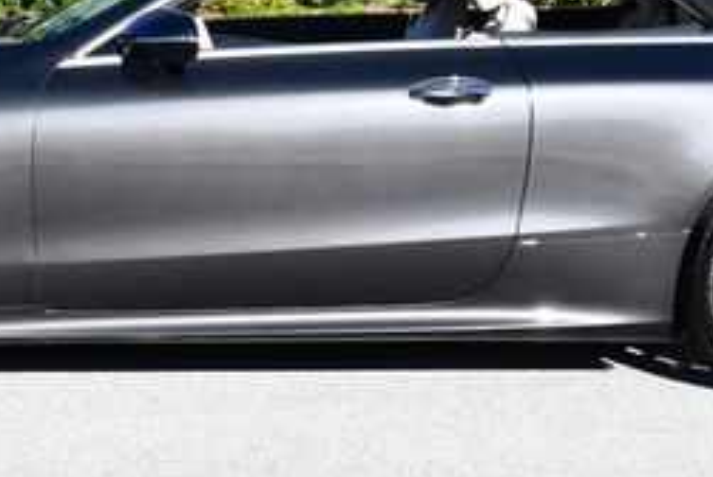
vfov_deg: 9.5
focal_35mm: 143
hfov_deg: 14.3
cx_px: 318
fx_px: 2835
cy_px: -68
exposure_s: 1/250
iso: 200
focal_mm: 28
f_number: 8
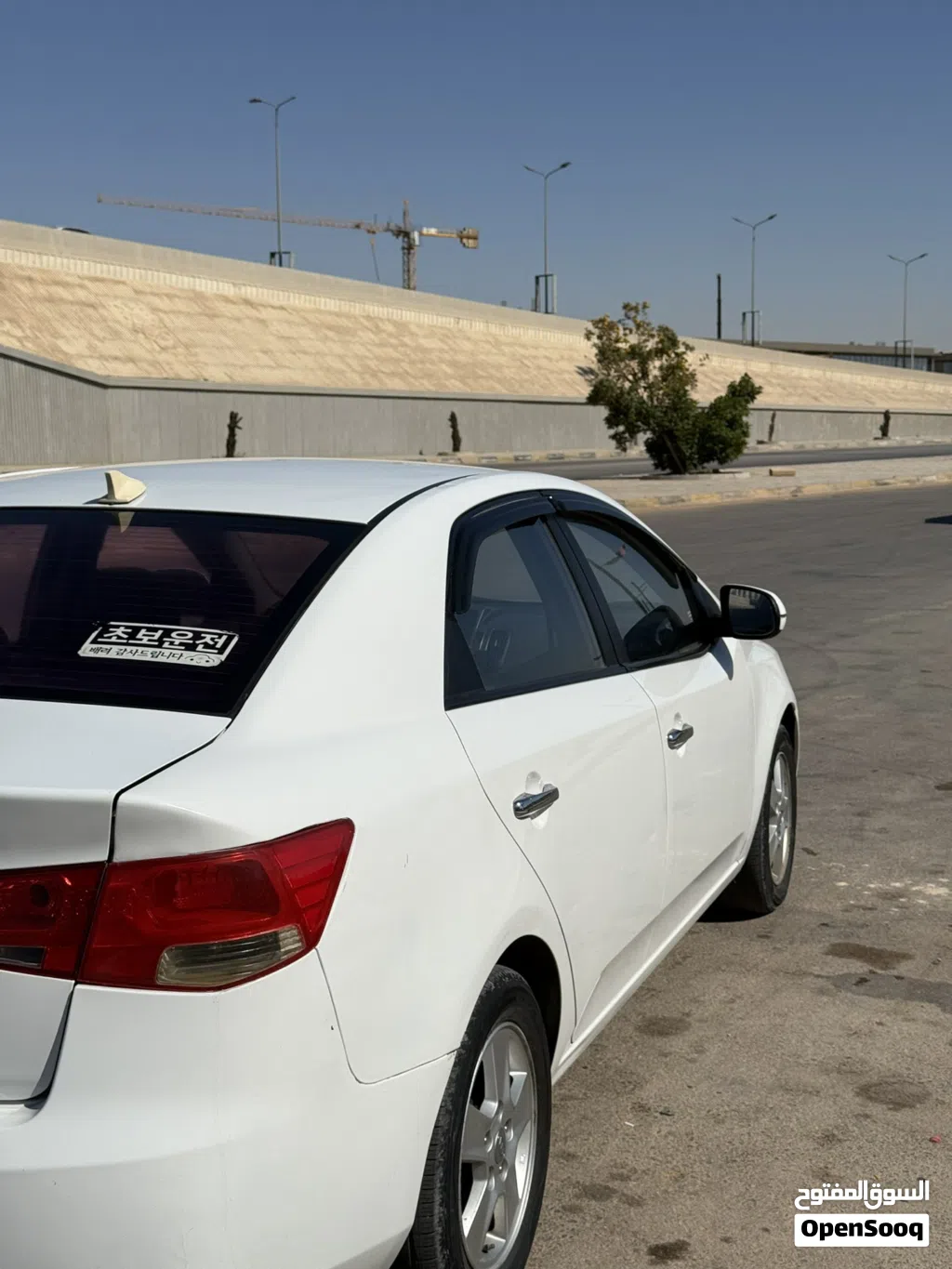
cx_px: 476
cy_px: 634
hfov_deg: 30.3
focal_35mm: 48
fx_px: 1760
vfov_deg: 39.7
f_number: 1.78
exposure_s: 1/13333
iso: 50
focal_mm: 6.76
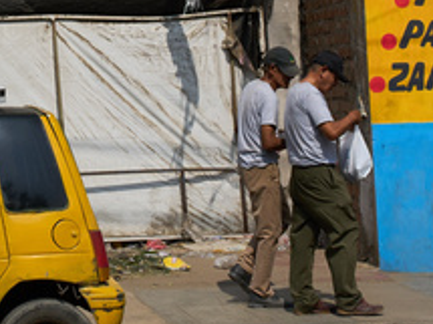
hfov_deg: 12.0
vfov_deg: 8.9
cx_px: -133
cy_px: -252
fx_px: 2000
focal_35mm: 160
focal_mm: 35
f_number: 8
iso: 200
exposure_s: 1/1600
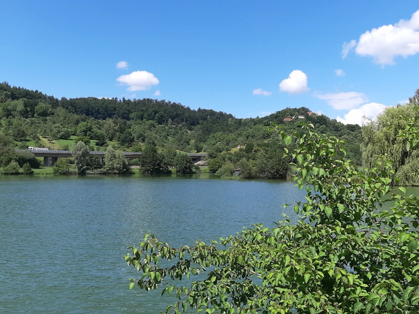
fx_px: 387
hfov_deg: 56.8
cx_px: 223
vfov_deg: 44.1
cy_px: 171
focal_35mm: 32
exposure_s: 1/2618
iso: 40
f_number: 1.7
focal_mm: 3.93
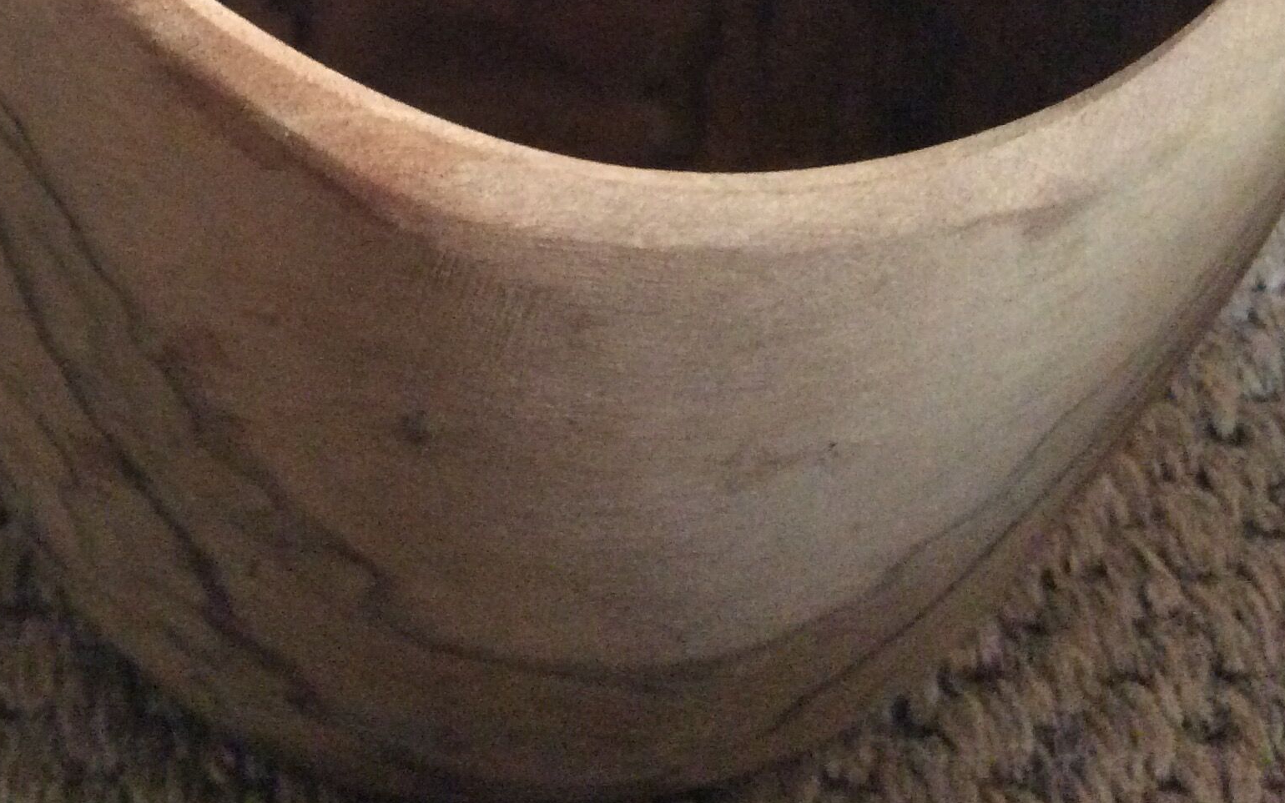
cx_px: 430
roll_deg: -0.8
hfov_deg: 35.3
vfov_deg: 22.1
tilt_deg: -37.5
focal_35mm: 57
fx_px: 1996
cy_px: 38
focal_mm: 3.3
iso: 400
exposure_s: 1/17
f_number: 2.4
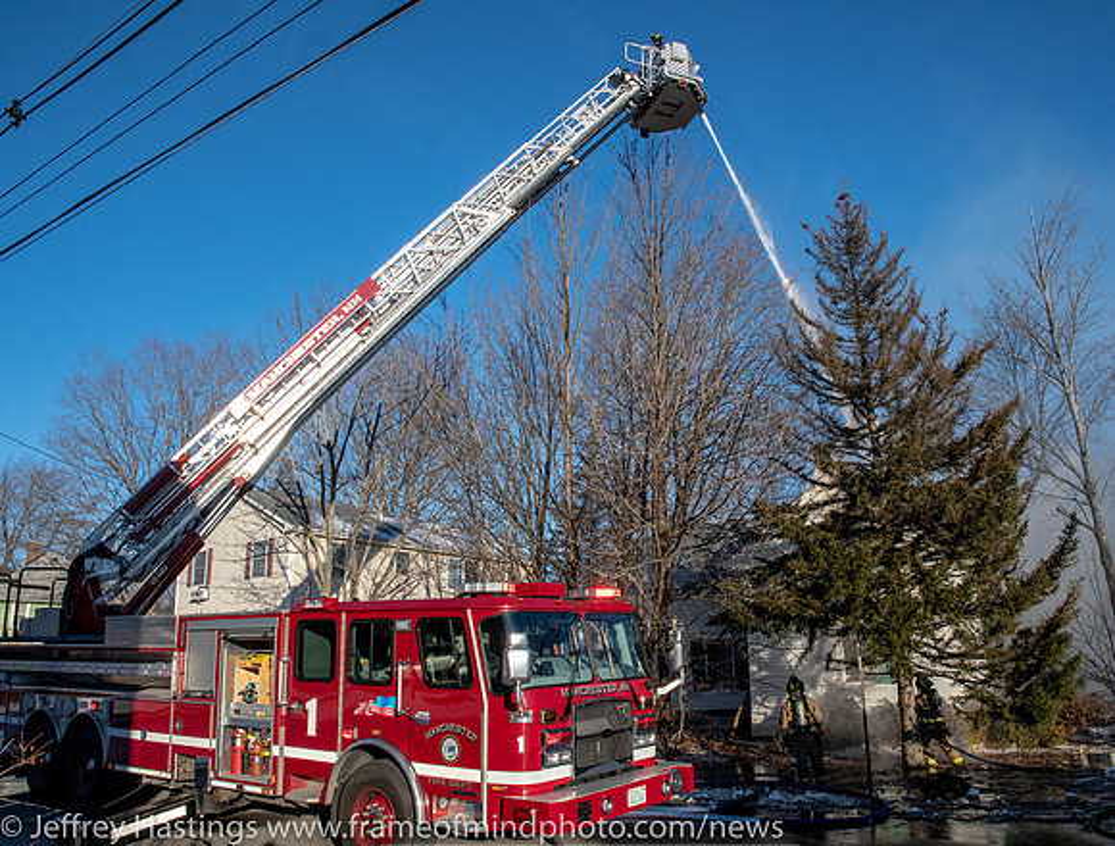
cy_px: 423
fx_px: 845
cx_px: 634
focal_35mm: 26
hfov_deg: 66.5
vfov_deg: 53.2
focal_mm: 16
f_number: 8
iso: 1000
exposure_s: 1/3200
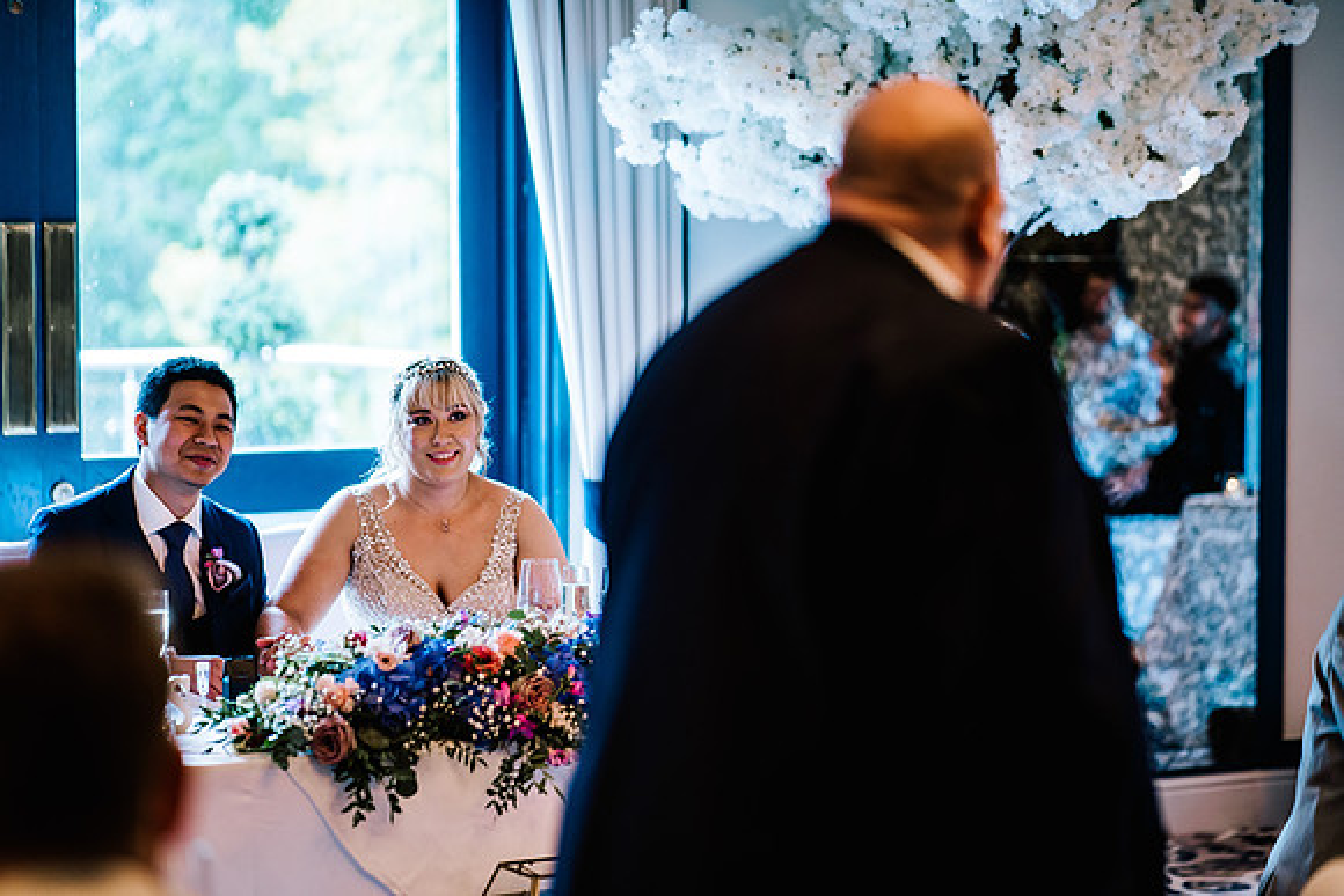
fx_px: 3174
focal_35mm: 85
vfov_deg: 16.1
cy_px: 448
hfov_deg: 23.9
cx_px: 672
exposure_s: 1/500
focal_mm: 85
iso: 800
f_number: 1.4
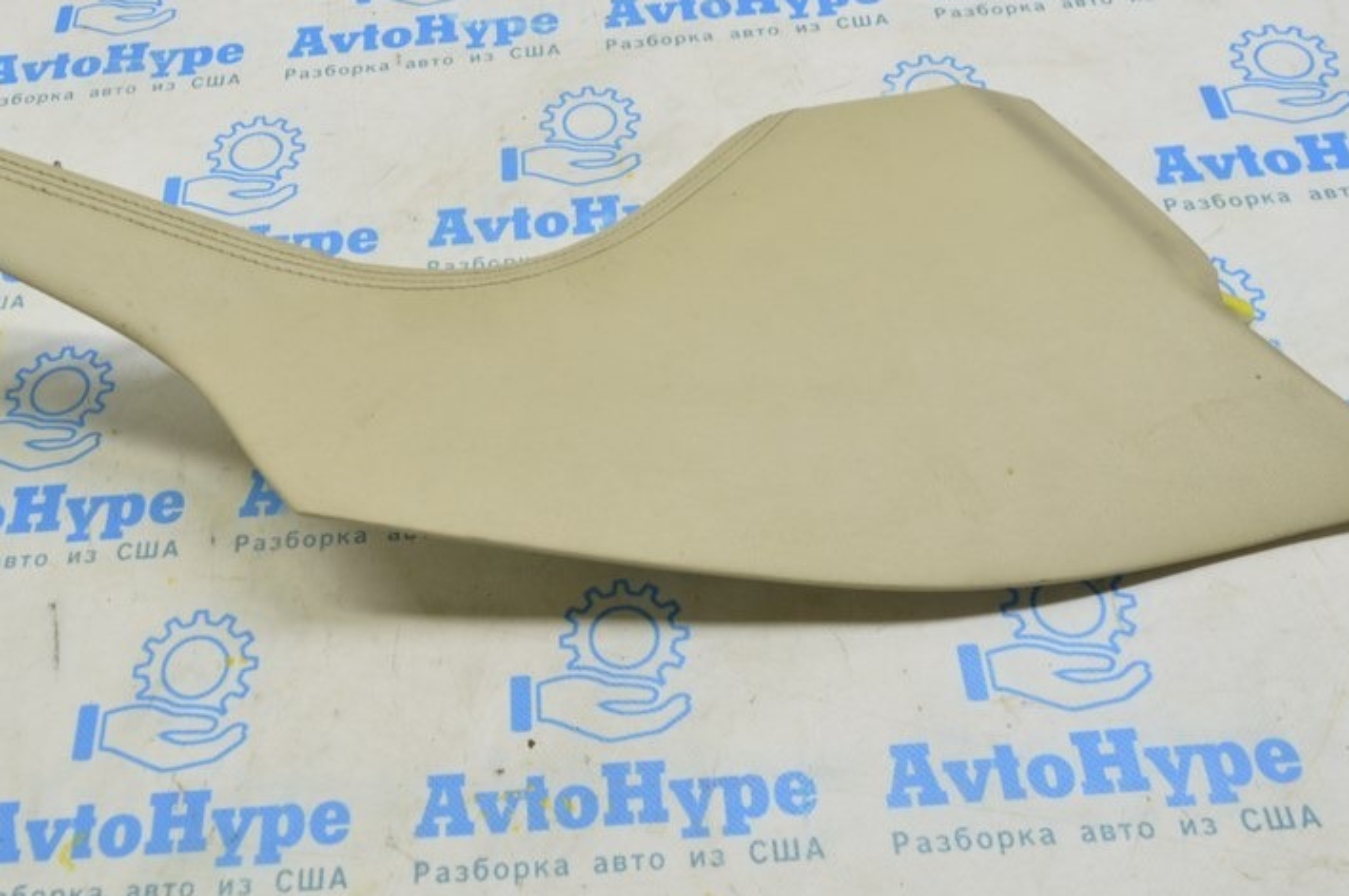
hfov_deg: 49.2
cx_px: 518
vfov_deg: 34.1
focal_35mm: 39
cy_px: 374
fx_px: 1460
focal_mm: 18
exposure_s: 1/20
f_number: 5.6
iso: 400
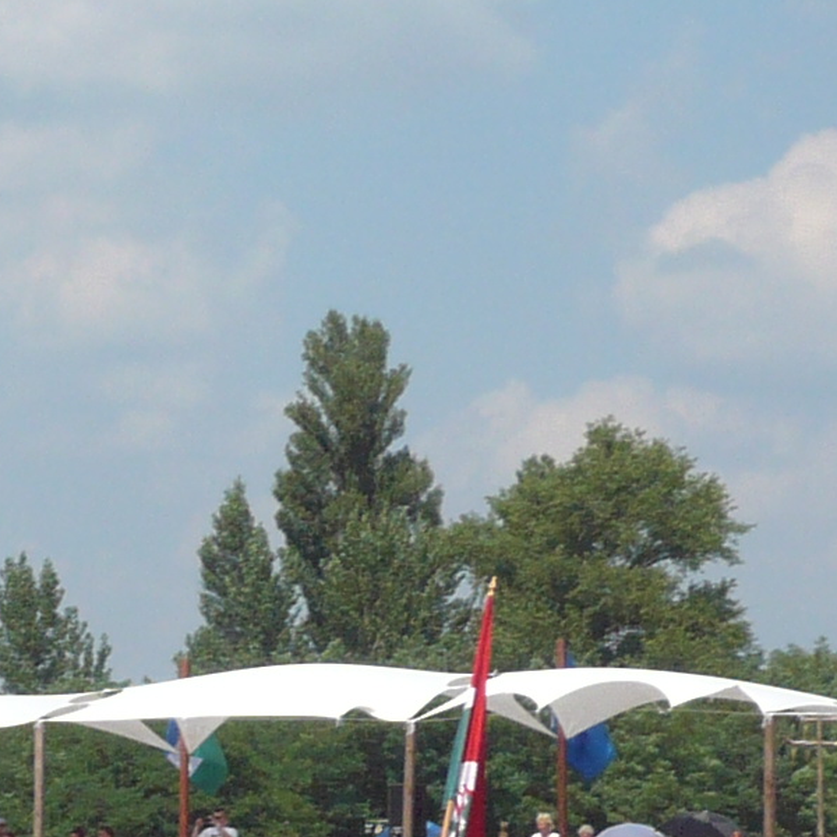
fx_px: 5608
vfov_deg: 8.4
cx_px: -289
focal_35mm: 205
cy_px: 1023
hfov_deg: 8.4
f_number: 10
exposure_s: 1/250
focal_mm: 8.3
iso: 100
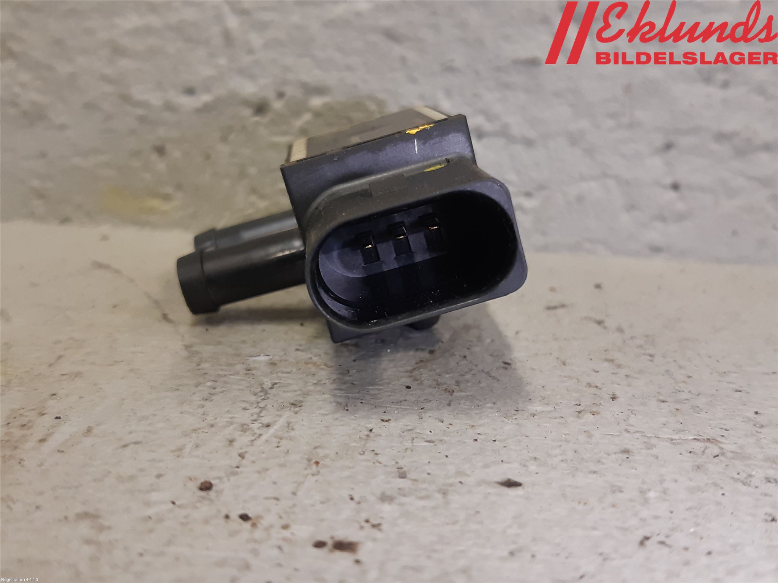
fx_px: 584
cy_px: 292
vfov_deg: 53.1
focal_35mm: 26
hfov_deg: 67.3
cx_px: 389
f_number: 1.7
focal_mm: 3.93
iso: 125
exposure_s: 1/50
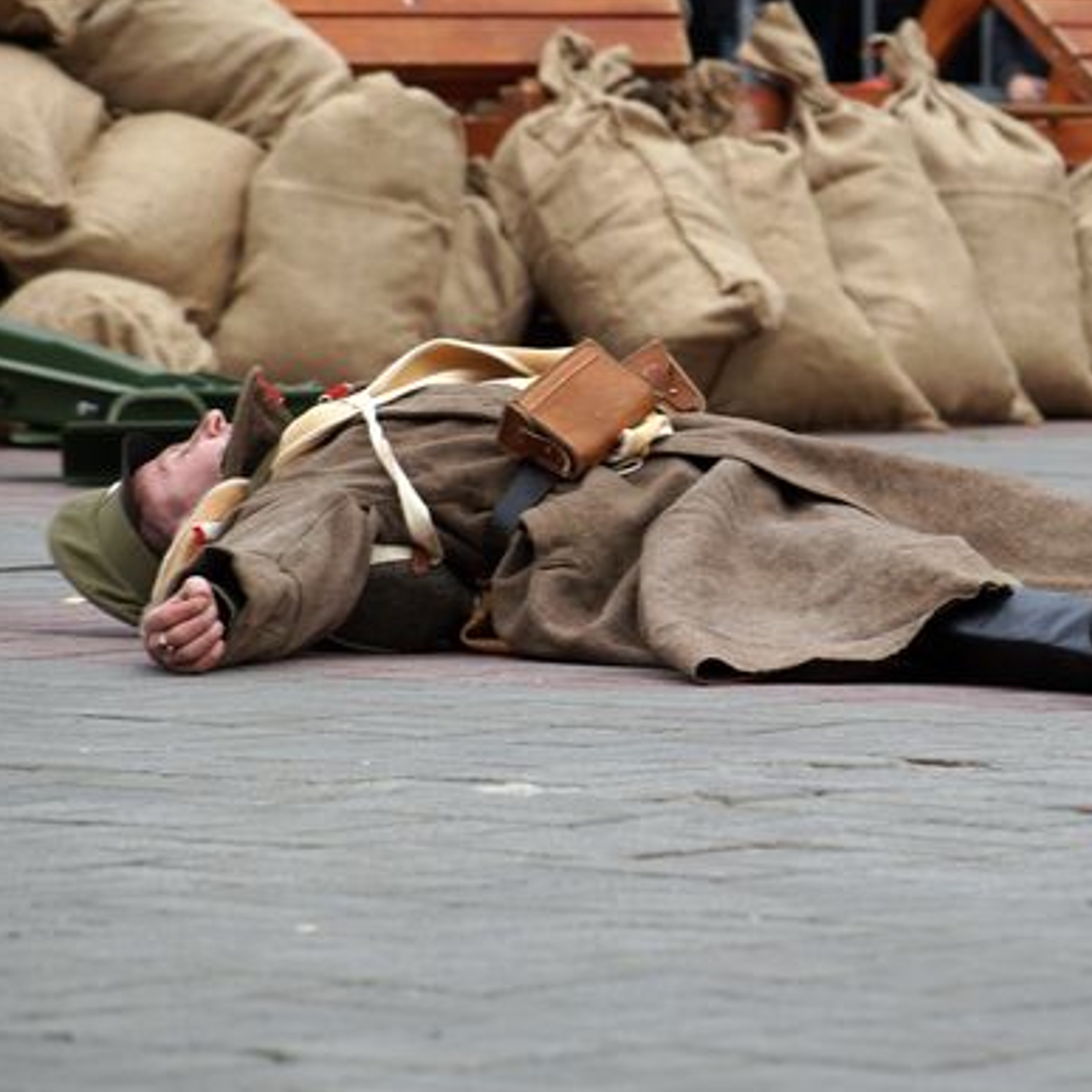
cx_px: 928
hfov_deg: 5.6
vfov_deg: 5.6
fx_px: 11091
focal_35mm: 311
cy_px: 467
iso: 160
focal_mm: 135
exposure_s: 1/250
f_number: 5.6
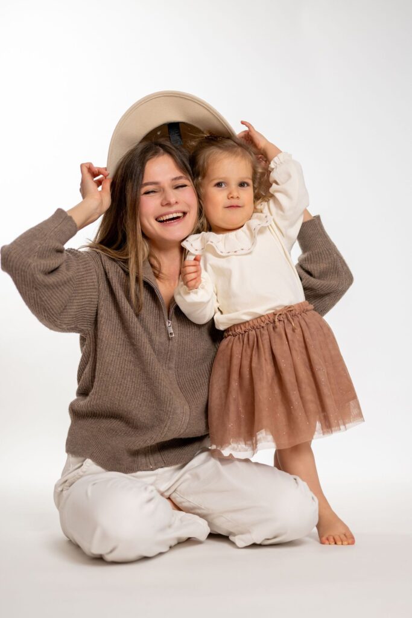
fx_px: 858
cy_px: 309
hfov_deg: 27.0
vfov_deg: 39.6
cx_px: 206
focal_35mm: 50
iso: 320
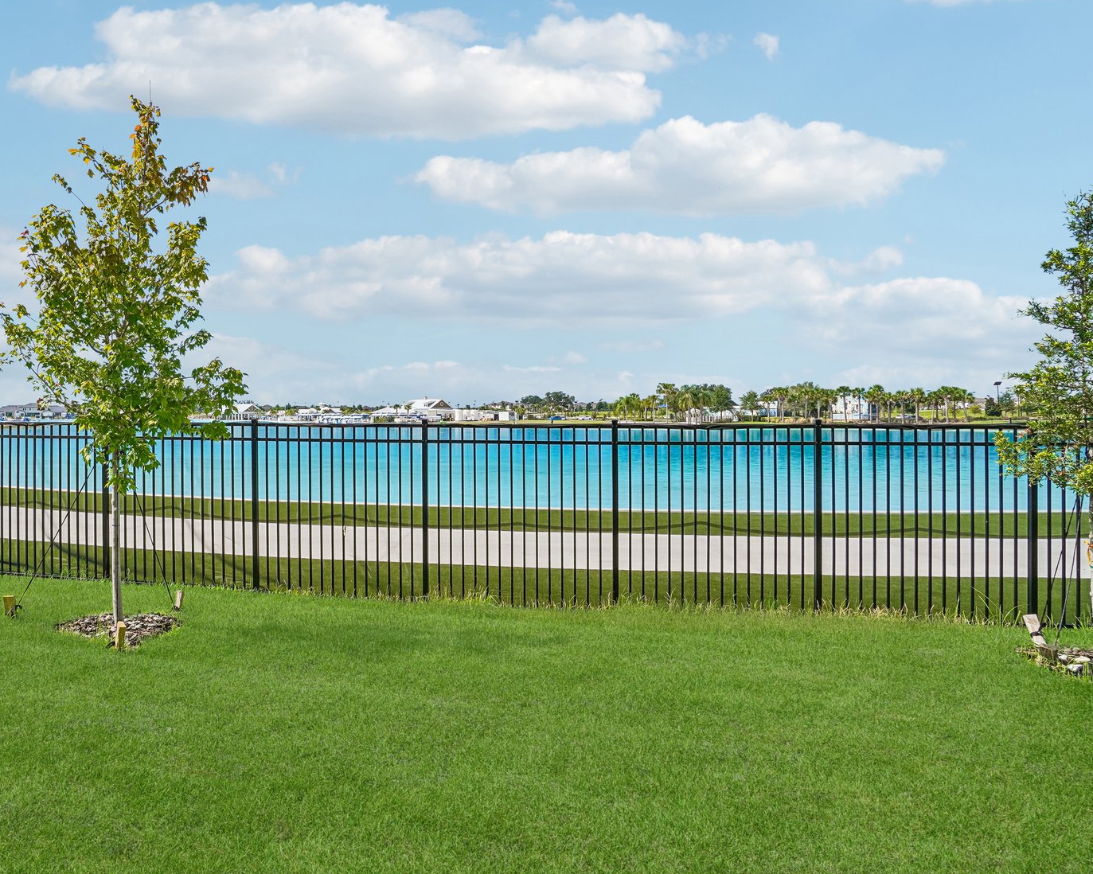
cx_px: 400
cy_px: 413
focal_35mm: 21
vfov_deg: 65.5
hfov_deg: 76.1
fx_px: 679
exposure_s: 1/500
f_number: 8
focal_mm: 10
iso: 100
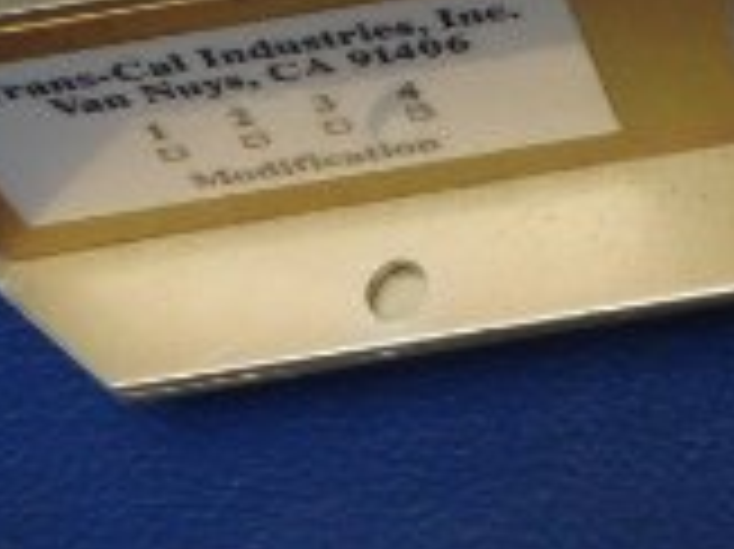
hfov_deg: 17.1
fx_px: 2331
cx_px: 887
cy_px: -202
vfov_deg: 12.9
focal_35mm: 110
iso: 250
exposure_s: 1/30
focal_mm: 5
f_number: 3.9
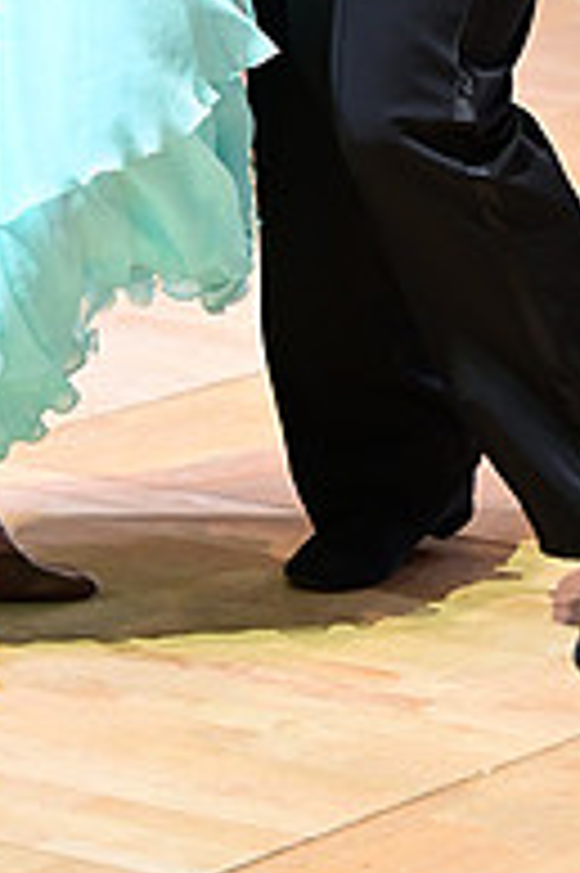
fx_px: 6149
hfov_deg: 5.4
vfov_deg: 8.0
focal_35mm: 254
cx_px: 405
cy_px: -310
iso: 2000
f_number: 2.8
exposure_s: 1/500
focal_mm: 85
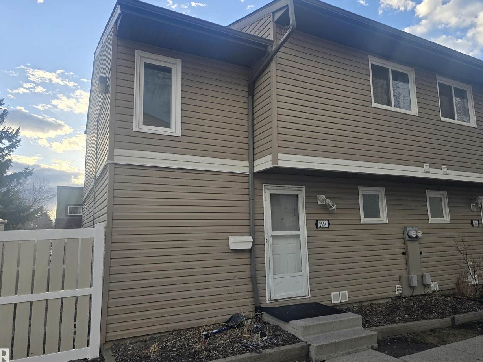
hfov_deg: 71.6
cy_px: 182
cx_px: 244
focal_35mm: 24
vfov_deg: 56.8
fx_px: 335
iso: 12
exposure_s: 1/260
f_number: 1.7
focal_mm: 6.3
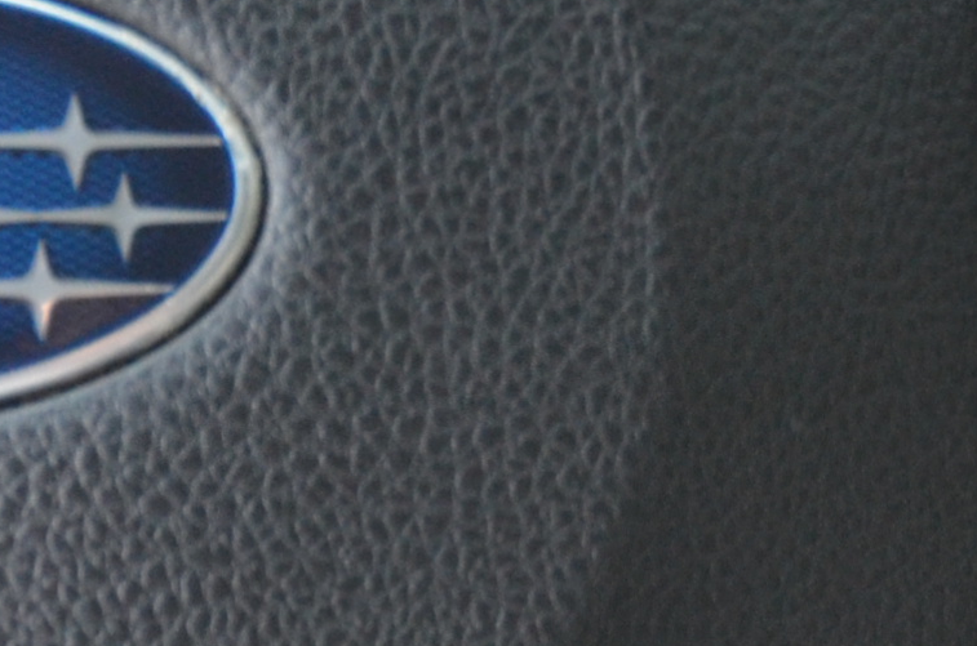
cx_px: -70
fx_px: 5752
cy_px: 713
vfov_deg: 6.4
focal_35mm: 212
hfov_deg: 9.6
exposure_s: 1/30
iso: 1100
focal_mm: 29
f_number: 3.8
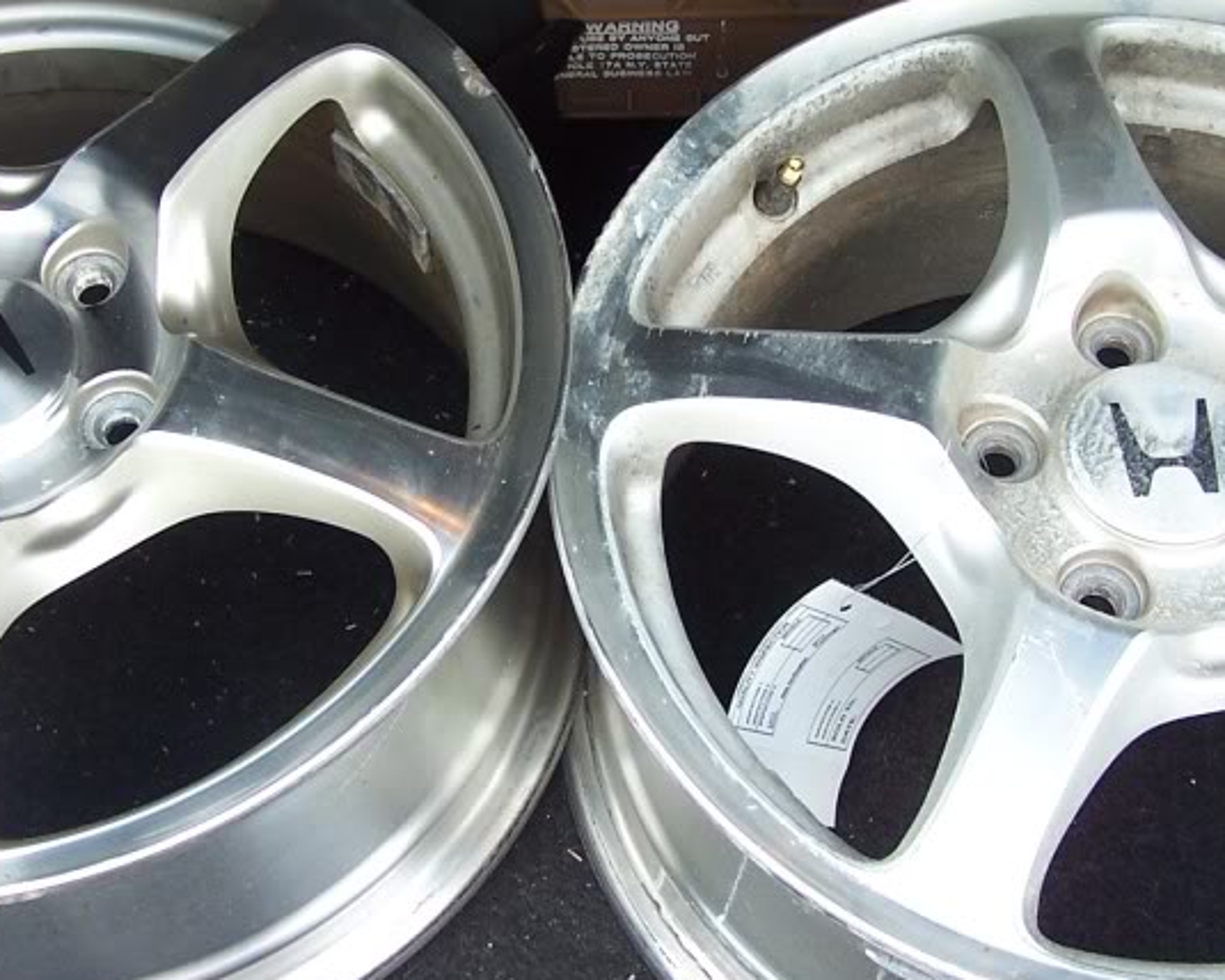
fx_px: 2574
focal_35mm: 71
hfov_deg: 26.8
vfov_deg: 21.5
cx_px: 554
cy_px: 421
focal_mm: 6.3
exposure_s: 1/90
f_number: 2.8
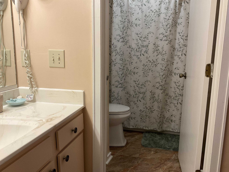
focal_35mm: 29
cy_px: 86
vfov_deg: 48.2
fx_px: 192
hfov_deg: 61.7
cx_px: 114
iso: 64
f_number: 1.8
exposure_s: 1/60
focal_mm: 3
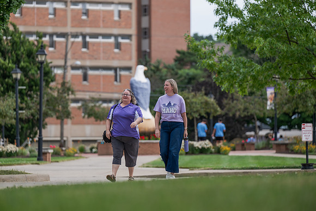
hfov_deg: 10.3
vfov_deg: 6.9
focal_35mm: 200
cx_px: 158
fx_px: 1756
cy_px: 106
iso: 250
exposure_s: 1/320
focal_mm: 200
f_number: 3.5
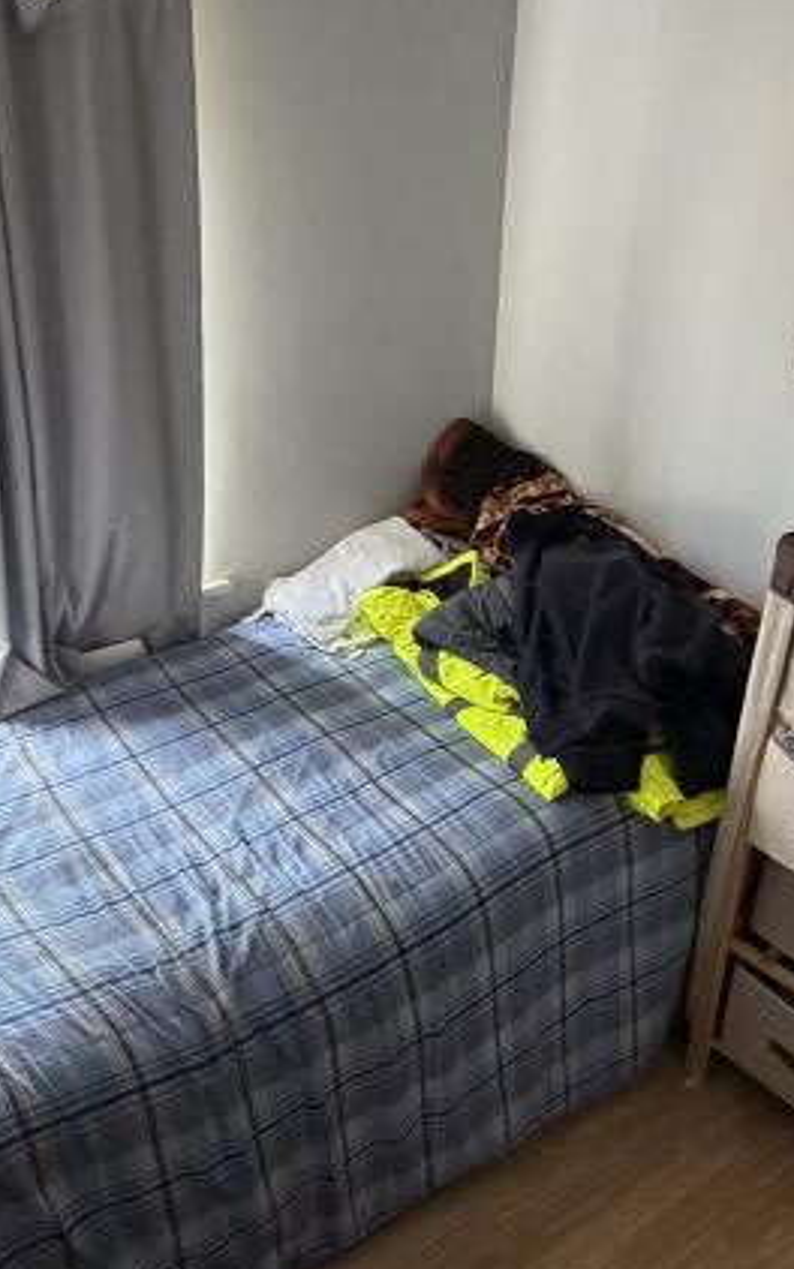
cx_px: 373
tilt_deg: -30.9
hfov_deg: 35.3
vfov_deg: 53.7
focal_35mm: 36
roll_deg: -0.1
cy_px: 755
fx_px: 1246
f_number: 2.2
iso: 320
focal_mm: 2.22
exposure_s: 1/90
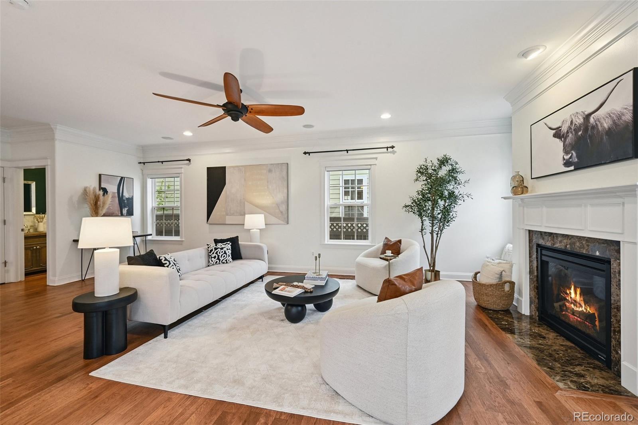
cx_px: 319
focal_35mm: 14
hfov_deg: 104.3
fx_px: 248
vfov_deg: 81.2
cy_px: 212
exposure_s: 1/13
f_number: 10
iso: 400
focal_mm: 14
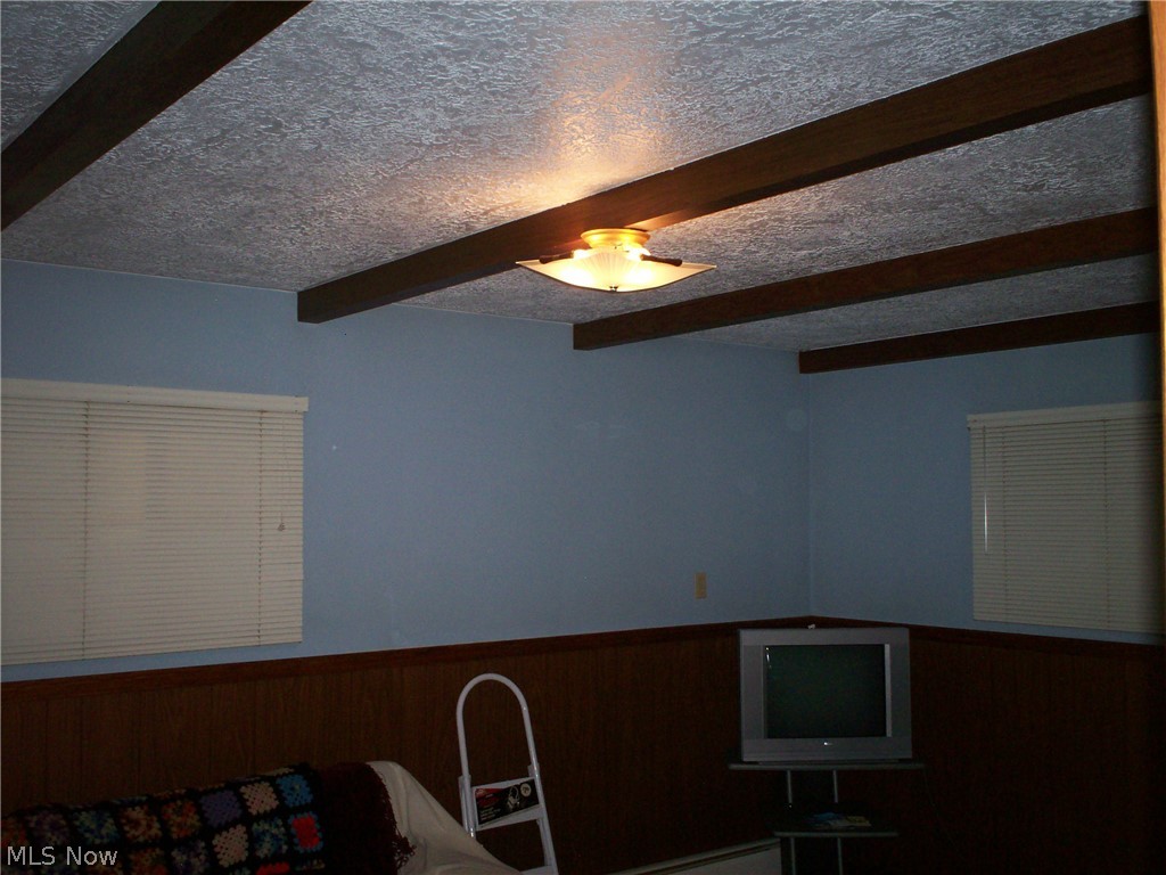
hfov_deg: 51.4
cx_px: 583
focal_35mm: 36
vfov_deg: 39.7
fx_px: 1213
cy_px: 438
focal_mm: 6
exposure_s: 1/60
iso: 140
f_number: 4.5
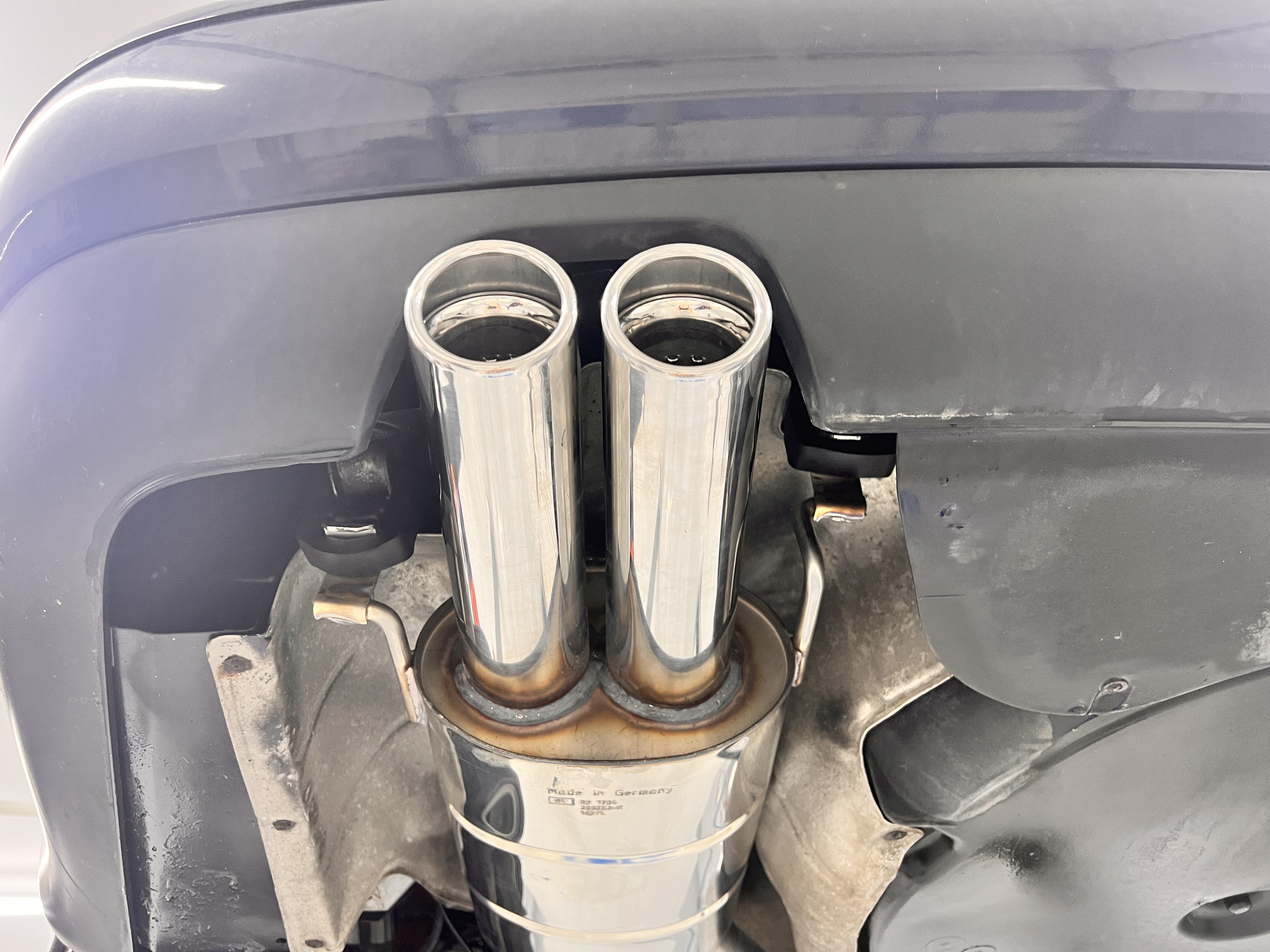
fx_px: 954
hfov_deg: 67.3
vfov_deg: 53.1
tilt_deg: +44.5
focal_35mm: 26
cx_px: 635
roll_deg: +1.8
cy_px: 476
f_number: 1.5
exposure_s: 1/50
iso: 160
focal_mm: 5.7
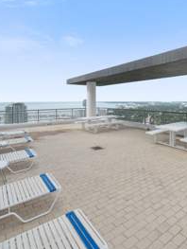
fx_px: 151
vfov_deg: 78.1
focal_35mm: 21
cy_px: 101
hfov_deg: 63.5
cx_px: 100
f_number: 9
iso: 500
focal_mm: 12
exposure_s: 1/250
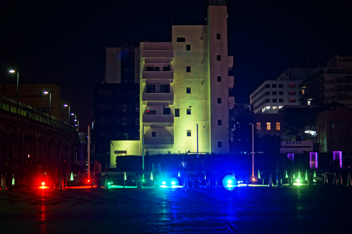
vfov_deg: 25.8
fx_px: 513
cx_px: 176
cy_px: 117
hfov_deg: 37.9
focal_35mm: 52
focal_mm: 35
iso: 100
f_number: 2
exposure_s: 1/2.5
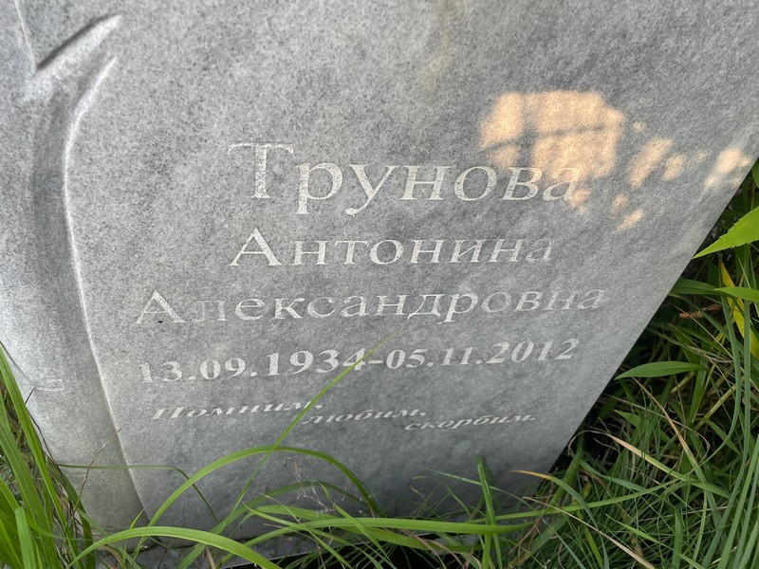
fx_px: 570
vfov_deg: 53.1
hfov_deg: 67.3
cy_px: 284
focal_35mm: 26
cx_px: 380
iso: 32
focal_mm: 4.2
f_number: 1.6
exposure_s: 1/282
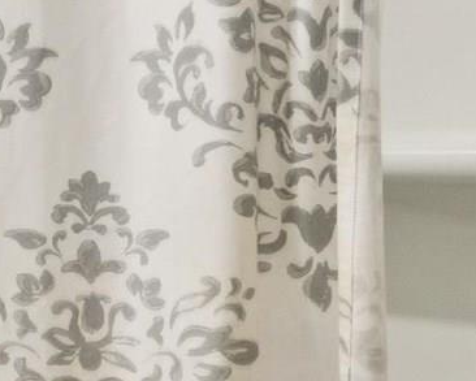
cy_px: 204
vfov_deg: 13.1
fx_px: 1663
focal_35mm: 118
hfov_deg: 9.0
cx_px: -1284
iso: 400
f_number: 13
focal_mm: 15
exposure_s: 1/4
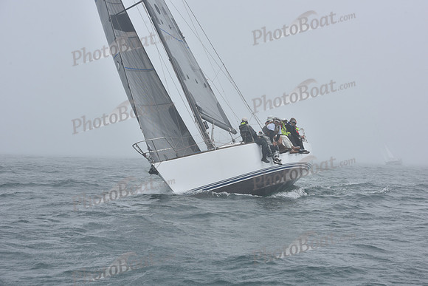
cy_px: 143
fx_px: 832
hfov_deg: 28.8
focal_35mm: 70
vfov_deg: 19.5
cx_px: 214
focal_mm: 70
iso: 250
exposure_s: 1/800
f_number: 11
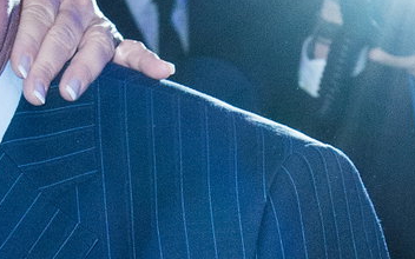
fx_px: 1730
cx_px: -59
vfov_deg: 8.6
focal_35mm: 153
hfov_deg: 13.4
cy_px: 71
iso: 3200
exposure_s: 1/200
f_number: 6.3
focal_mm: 44
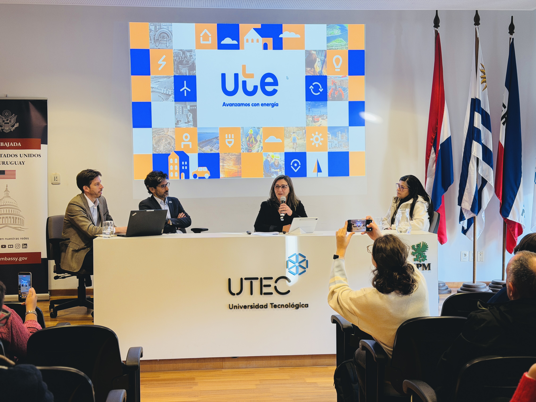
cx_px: 268
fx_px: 743
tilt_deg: -2.7
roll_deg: +0.2
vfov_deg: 30.3
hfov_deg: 39.7
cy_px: 201
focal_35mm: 48
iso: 100
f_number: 1.78
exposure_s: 1/89
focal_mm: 6.76
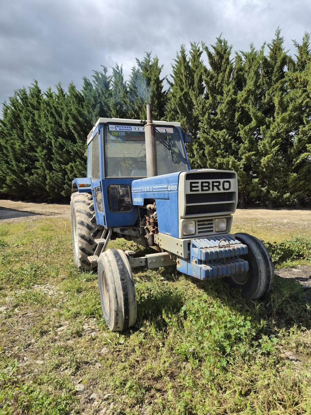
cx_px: 156
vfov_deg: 73.9
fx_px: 276
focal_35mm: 23
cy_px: 208
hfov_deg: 58.9
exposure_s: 1/3264
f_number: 1.8
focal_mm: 5.4
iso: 80
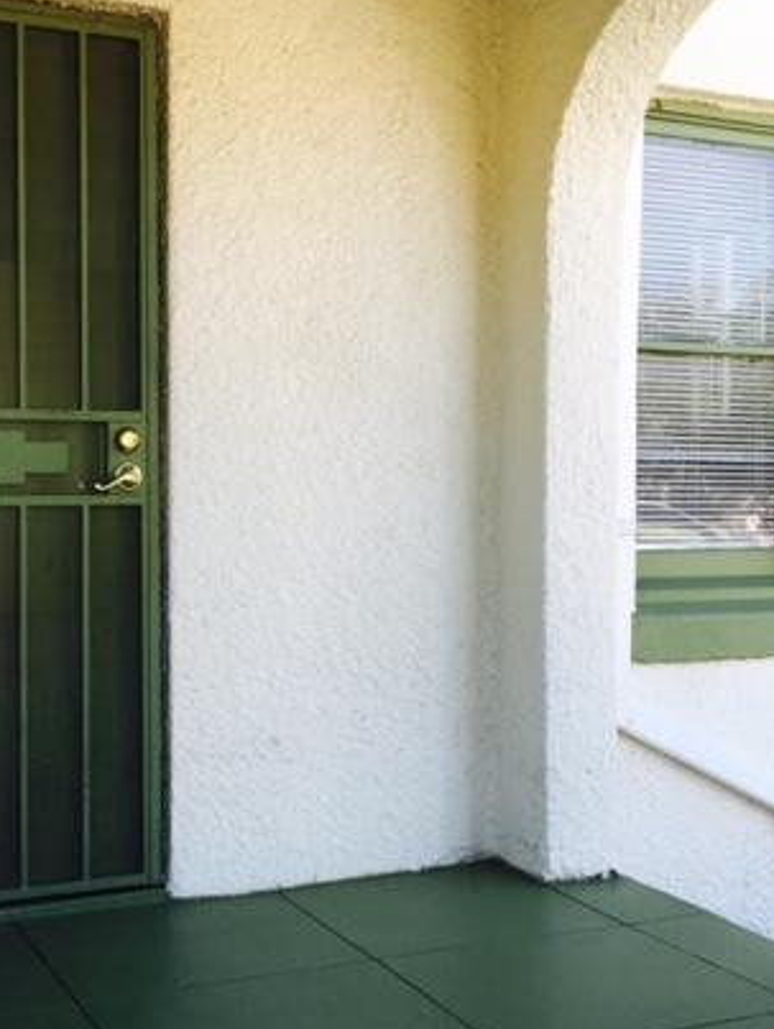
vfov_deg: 41.2
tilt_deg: -0.2
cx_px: 276
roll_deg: +0.4
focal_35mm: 46
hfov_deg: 31.4
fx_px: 1369
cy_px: 506
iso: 32
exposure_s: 1/344
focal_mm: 4.15
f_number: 2.2
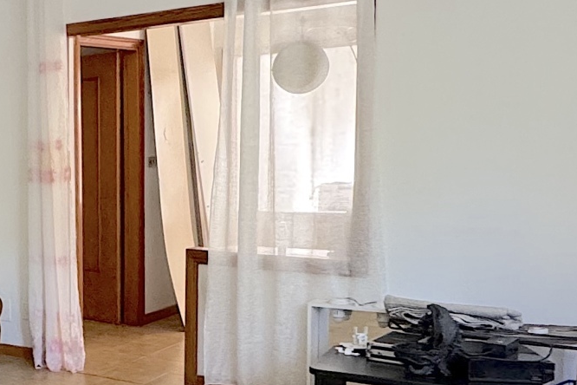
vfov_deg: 24.1
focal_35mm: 56
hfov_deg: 30.0
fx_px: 897
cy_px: 243
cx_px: -131
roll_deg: +2.3
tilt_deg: -5.3
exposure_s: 1/60
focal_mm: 2.22
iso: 500
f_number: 2.2
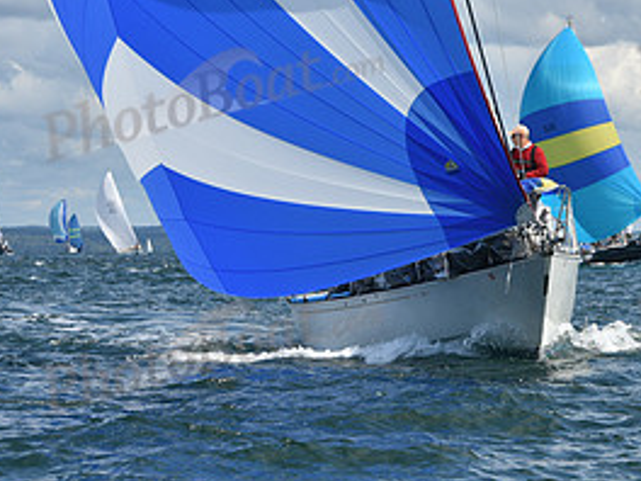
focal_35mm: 211
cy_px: 191
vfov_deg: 7.0
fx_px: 3907
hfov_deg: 9.4
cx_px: 512
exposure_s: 1/1250
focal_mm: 100
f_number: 8
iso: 250
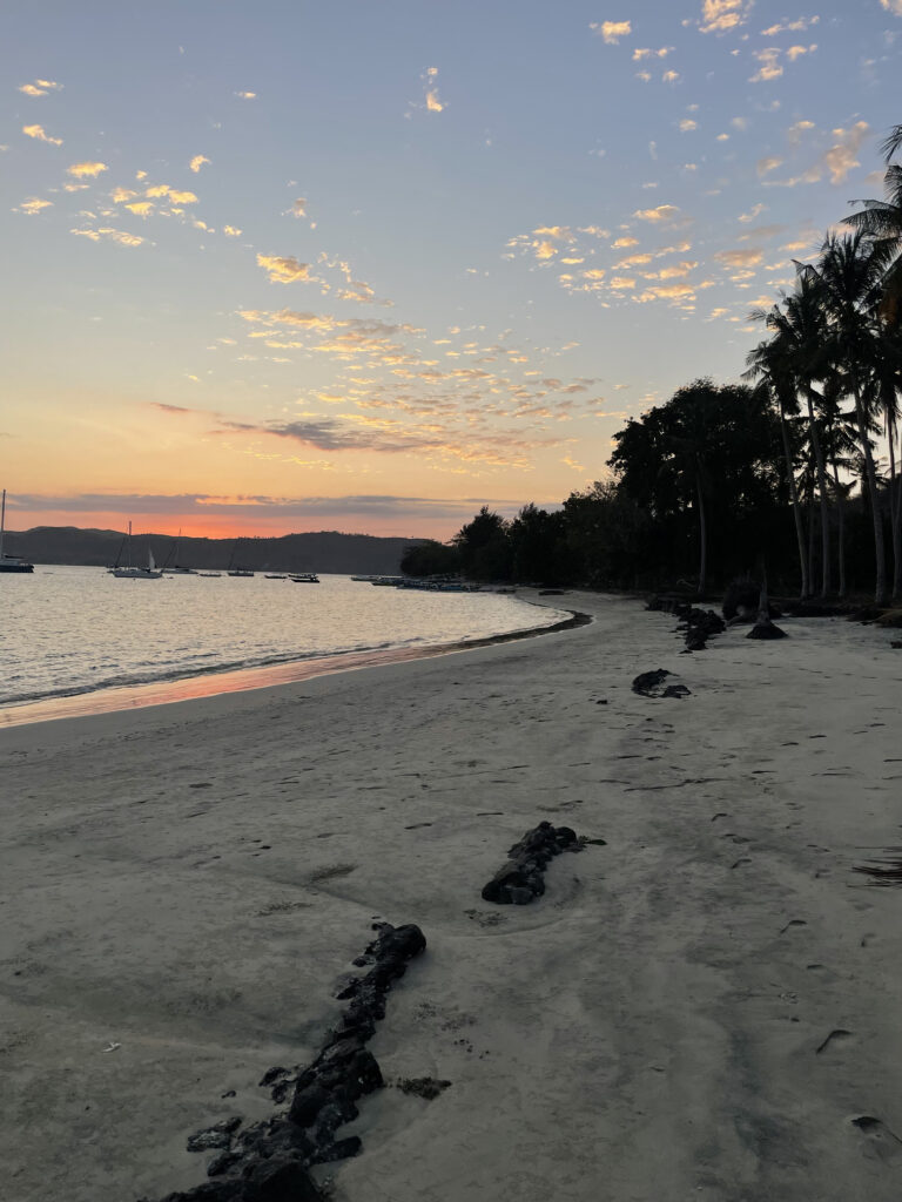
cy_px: 601
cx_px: 451
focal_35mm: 26
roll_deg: -1.7
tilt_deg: +0.3
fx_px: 903
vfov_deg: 67.3
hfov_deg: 53.1
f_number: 1.6
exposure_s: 1/1742
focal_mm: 4.2
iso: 50
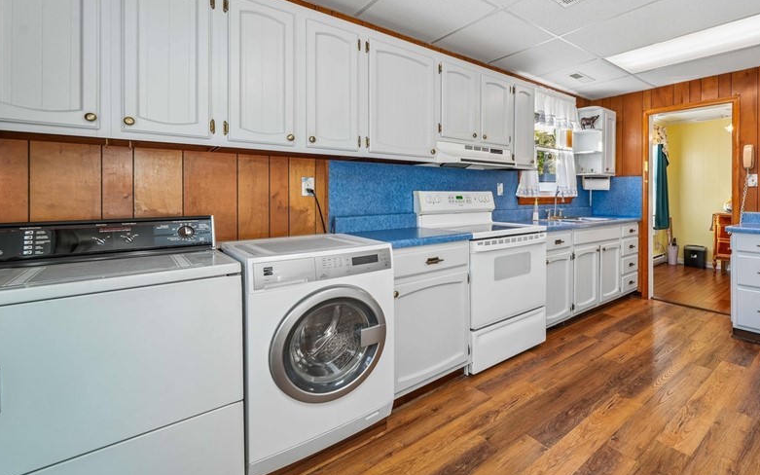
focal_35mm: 17
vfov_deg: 67.4
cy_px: 192
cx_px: 478
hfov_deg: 92.3
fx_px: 352
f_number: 8
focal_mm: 12
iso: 200
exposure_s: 1/5
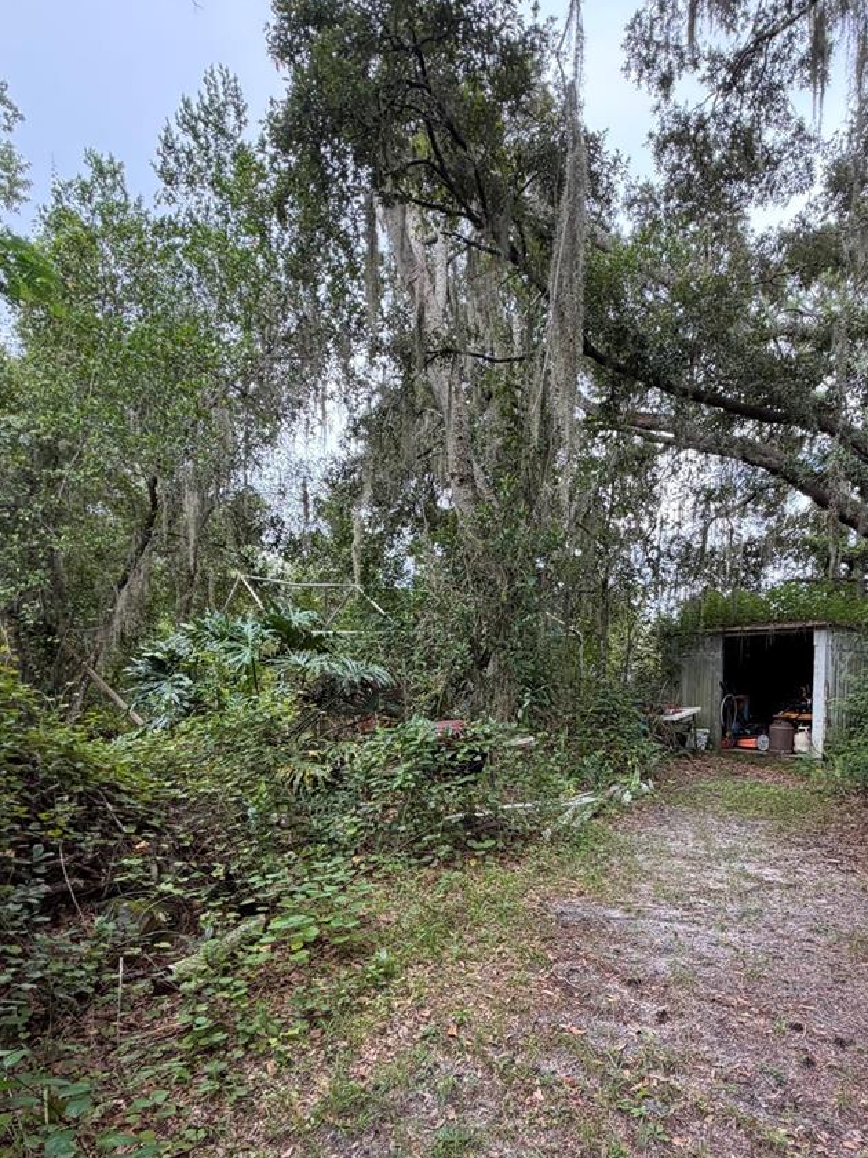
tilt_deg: -0.8
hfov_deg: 65.9
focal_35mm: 20
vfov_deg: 80.0
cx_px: 466
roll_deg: -2.6
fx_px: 669
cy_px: 735
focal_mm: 2.22
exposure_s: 1/121
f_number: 2.2
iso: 80
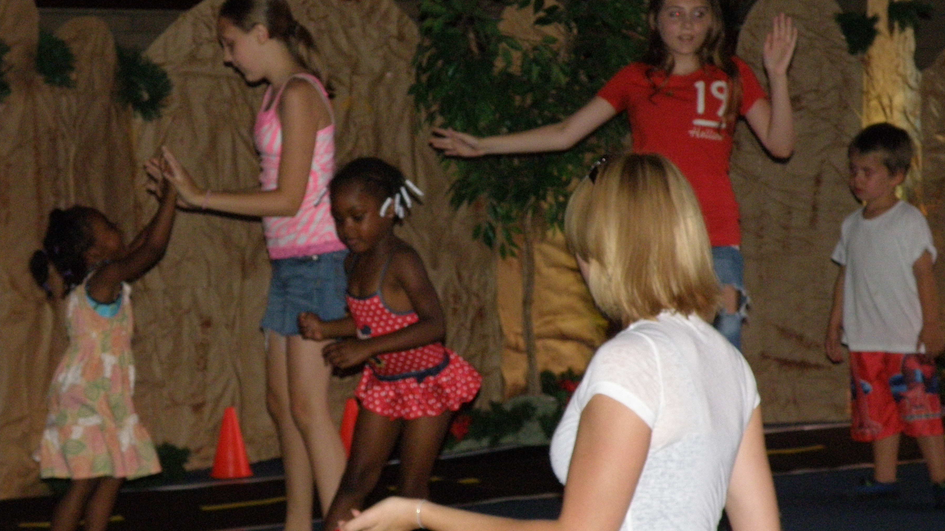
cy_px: 275
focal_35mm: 99
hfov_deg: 21.6
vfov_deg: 12.2
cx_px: 474
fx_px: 2481
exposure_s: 1/100
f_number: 4
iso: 320
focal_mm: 16
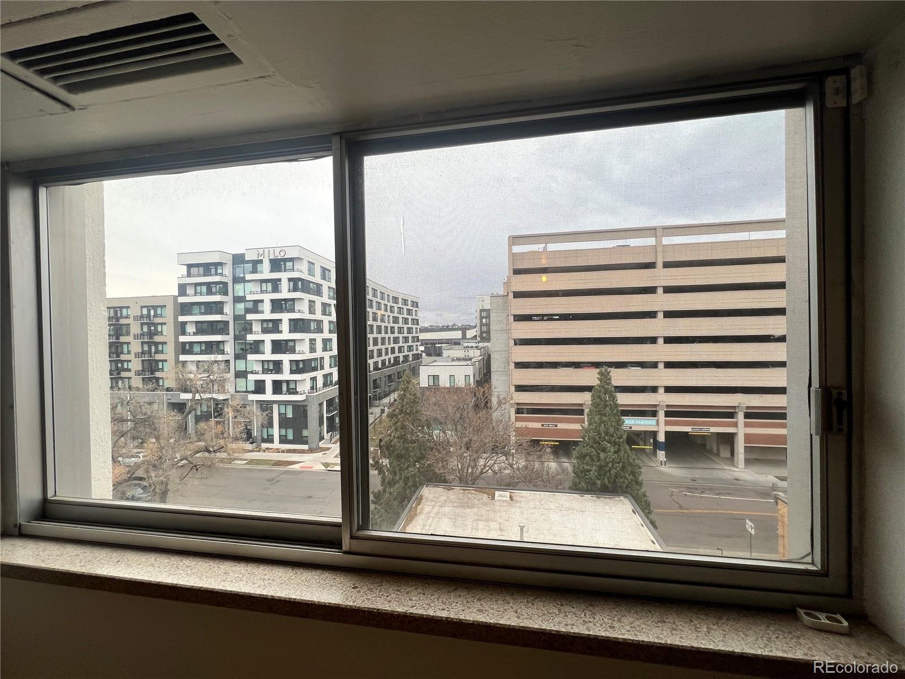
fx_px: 340
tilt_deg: -0.5
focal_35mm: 13
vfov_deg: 89.9
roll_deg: +0.2
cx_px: 452
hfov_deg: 106.2
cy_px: 340
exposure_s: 1/203
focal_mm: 1.57
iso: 32
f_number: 1.8
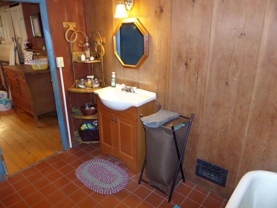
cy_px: 104
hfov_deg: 71.6
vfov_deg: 56.8
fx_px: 192
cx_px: 138
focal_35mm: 24
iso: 400
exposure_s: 1/20
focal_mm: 4
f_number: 3.2
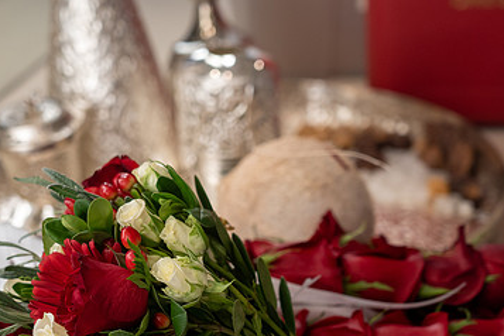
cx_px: 200
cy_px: 249
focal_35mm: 143
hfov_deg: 14.3
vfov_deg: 9.6
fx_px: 2002
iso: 800
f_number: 4
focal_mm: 88
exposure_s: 1/200
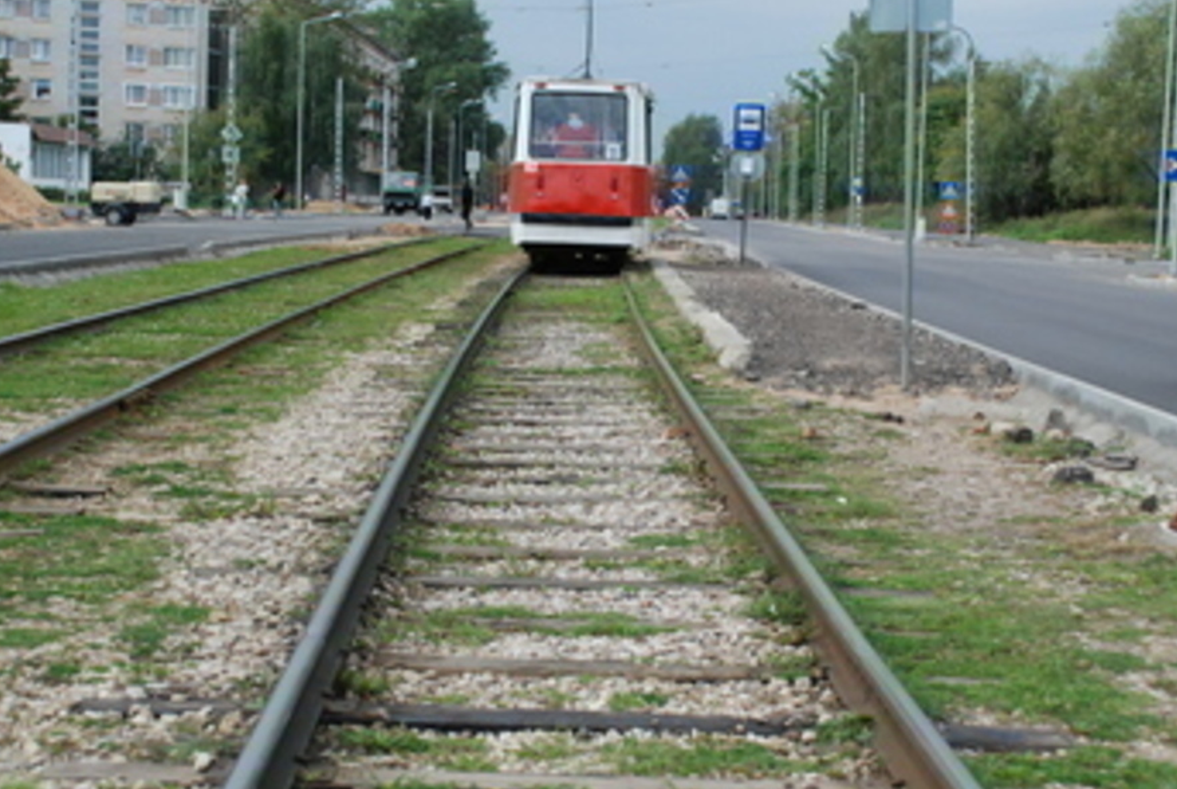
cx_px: 610
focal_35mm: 70
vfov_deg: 19.5
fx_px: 2292
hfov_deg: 28.8
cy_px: 356
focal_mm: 32
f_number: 4.8
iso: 640
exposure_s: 1/1500
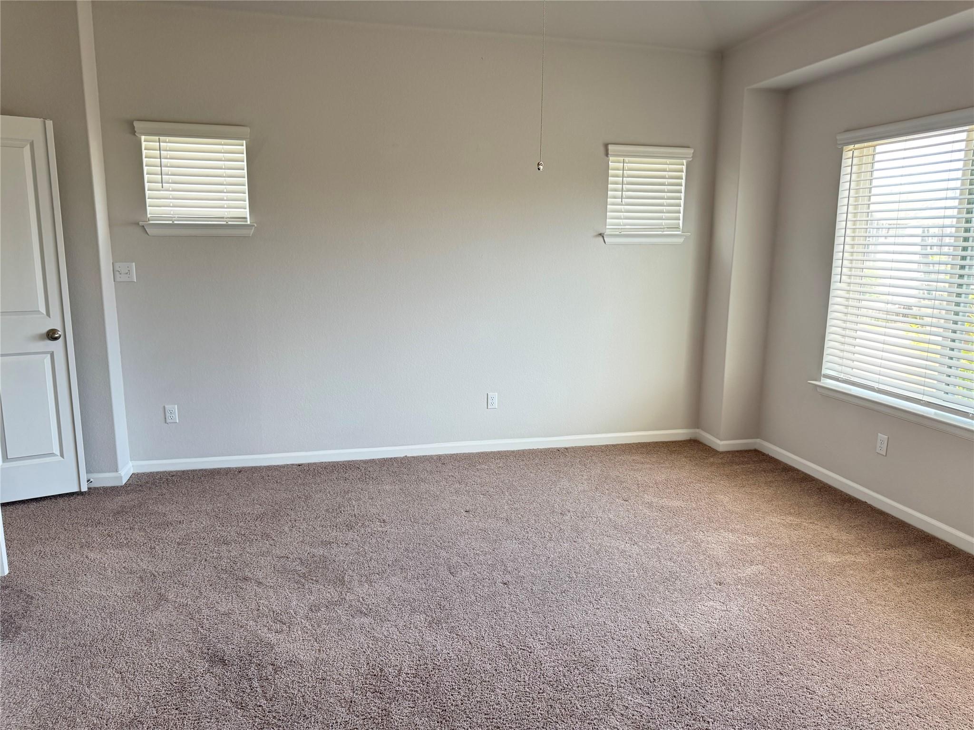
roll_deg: -1.5
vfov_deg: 56.8
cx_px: 487
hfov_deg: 71.6
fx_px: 675
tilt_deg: -10.8
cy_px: 365
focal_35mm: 24
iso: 160
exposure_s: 1/120
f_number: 1.78
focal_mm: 6.76
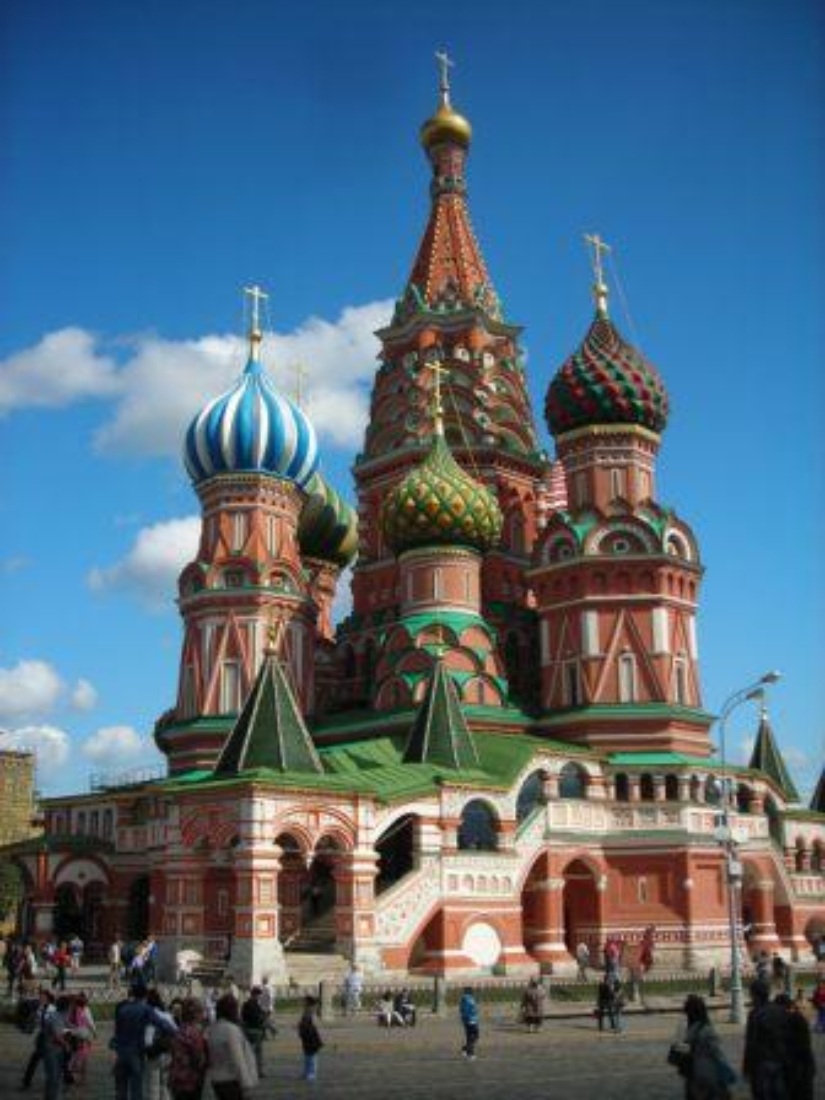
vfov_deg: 49.0
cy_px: 550
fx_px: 1208
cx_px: 412
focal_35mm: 38
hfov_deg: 37.7
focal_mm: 6.3
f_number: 6.4
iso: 50
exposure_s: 1/265
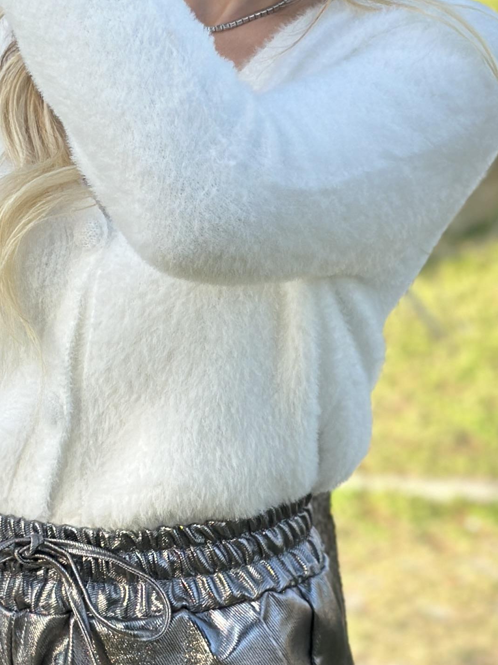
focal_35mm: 136
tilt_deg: -10.8
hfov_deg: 10.9
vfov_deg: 14.5
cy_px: 373
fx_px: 2609
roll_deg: +1.3
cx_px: 168
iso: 80
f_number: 1.78
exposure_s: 1/1041
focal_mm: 6.86
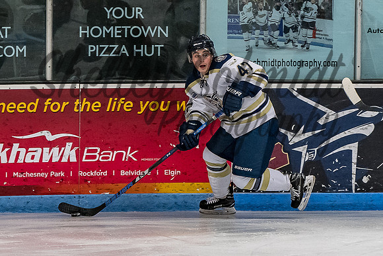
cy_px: 130
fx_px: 5628
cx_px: 270
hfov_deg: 3.9
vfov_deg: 2.6
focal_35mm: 529
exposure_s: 1/800
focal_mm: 150
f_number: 3.5
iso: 1600
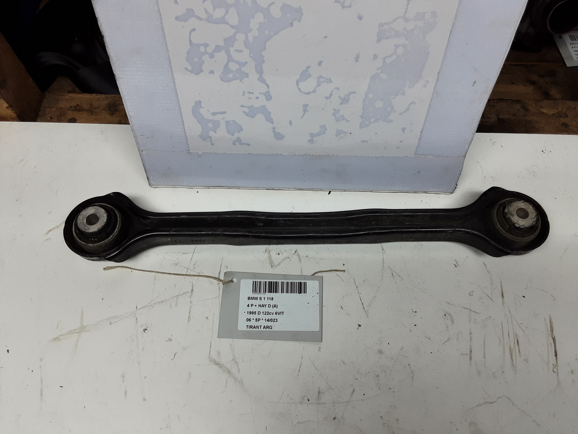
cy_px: 217
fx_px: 451
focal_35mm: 27
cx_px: 289
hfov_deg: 65.3
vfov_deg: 51.4
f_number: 1.9
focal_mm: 2.91
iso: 40
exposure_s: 1/50
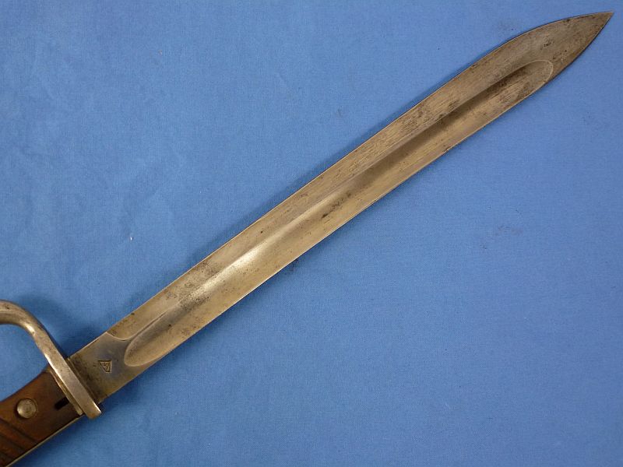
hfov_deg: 55.4
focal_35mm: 33
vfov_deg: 42.9
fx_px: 594
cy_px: 234
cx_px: 312
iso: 160
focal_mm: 5.9
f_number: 3.6
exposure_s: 1/60
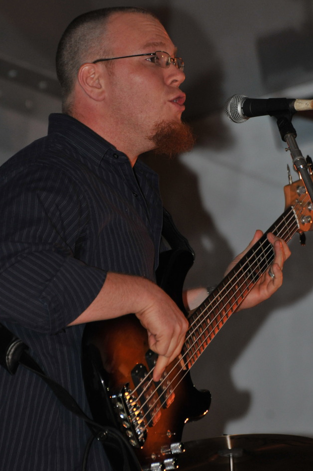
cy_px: 229
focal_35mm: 357
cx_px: 146
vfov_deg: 5.8
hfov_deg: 3.8
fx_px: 4667
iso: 800
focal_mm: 220
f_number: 5.6
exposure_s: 1/125
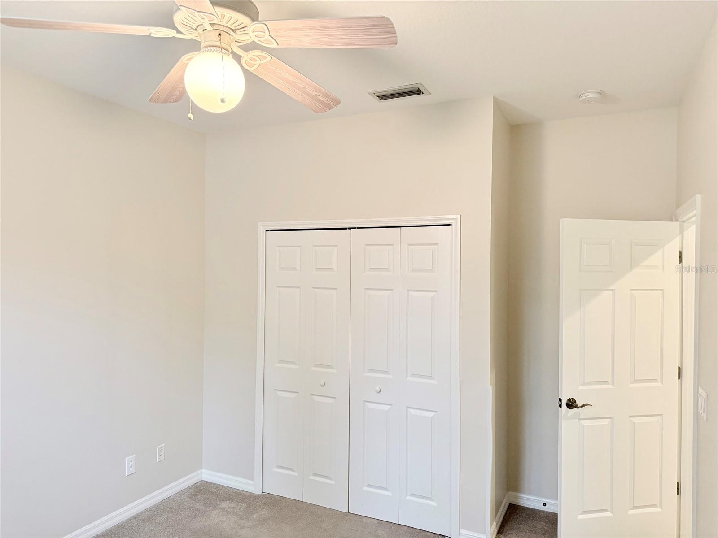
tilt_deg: +2.2
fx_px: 498
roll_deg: -0.6
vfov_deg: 56.8
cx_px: 359
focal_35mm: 24
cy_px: 269
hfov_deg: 71.6
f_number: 1.78
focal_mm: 6.76
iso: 400
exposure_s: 1/120
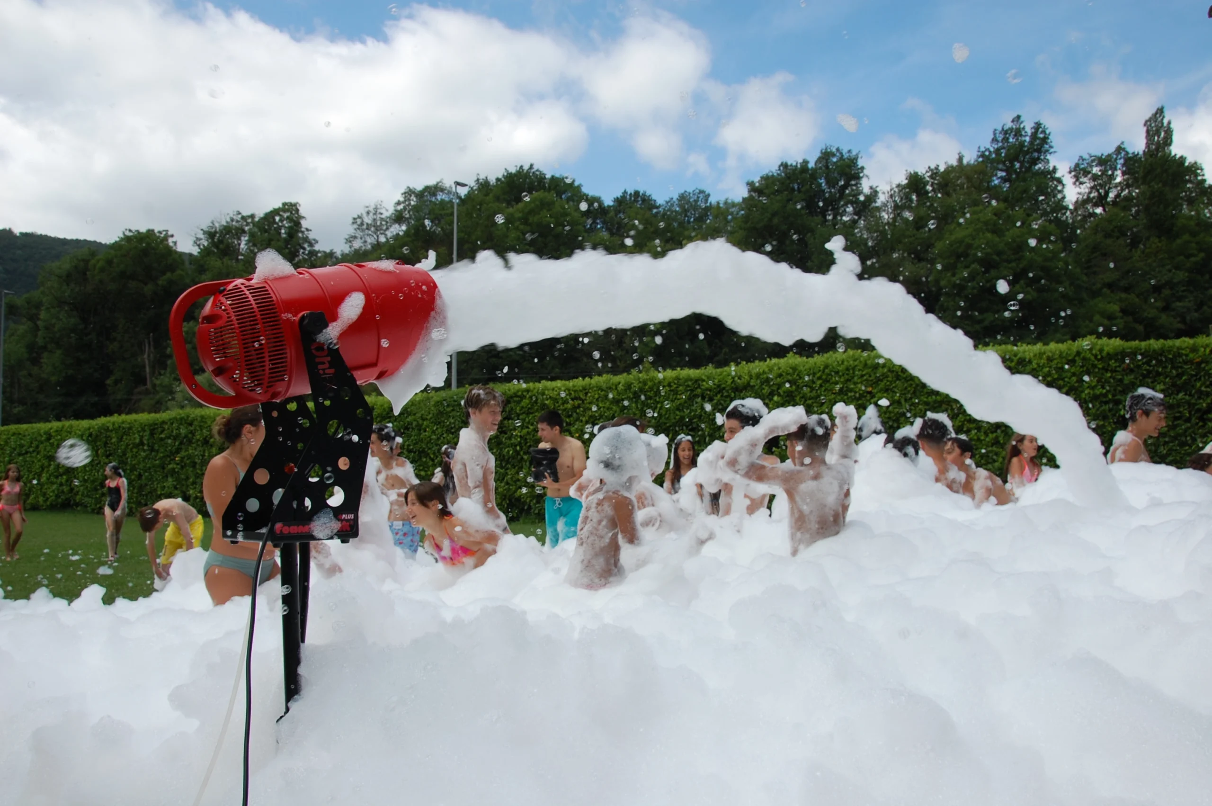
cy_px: 403
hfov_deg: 67.4
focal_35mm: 27
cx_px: 606
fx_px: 908
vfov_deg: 47.8
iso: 200
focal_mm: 18
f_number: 8
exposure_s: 1/250
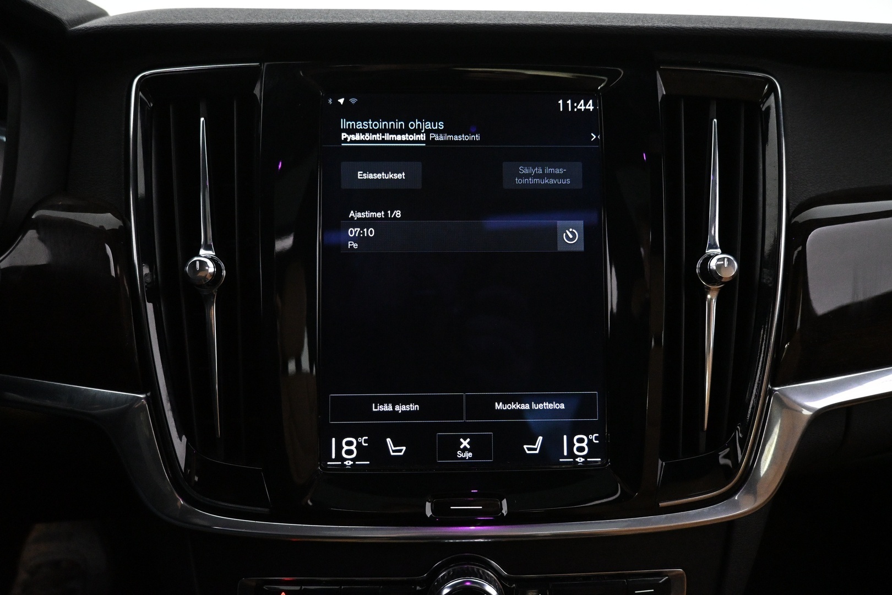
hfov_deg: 73.7
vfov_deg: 53.1
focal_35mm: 24
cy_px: 298
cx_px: 446
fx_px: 595
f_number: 3.5
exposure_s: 1/80
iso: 4000
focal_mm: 16
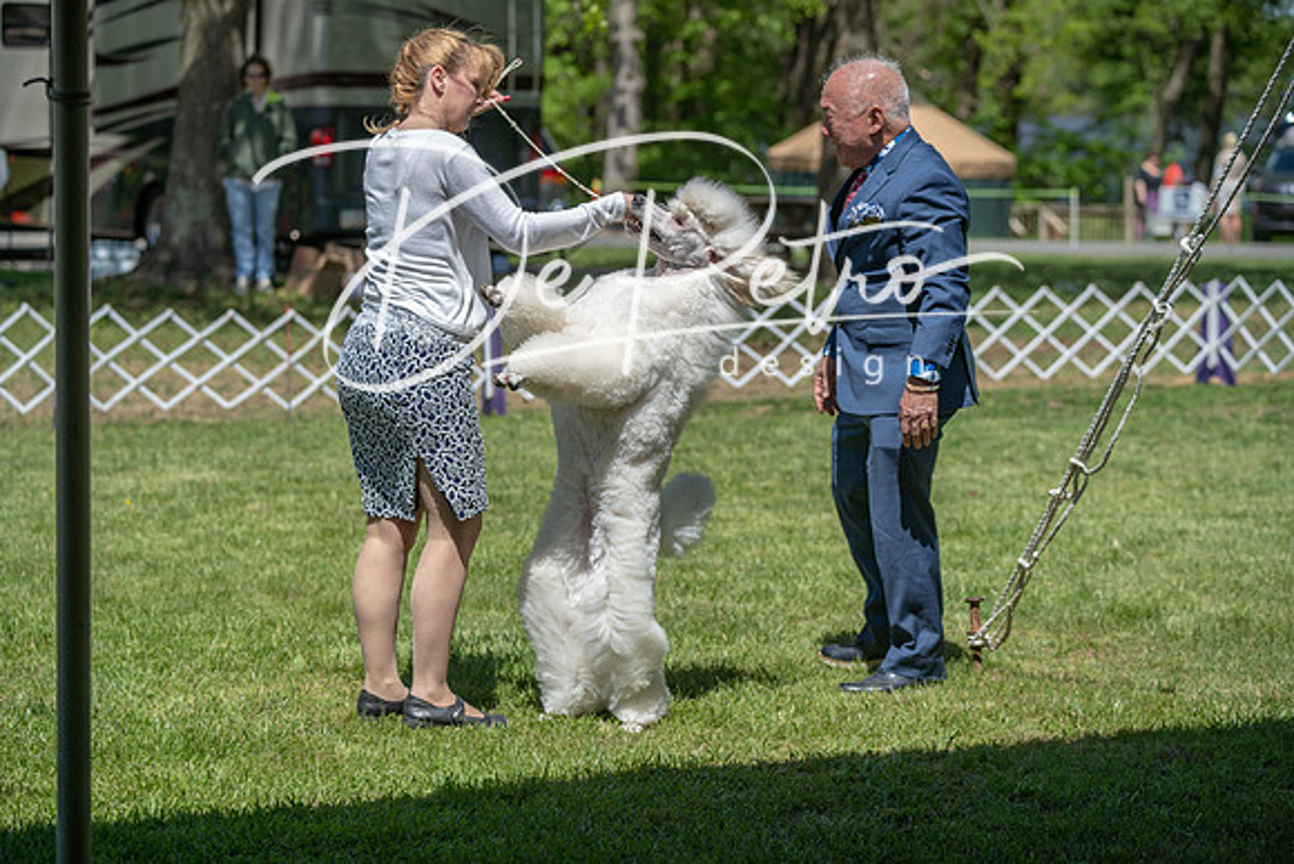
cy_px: 432
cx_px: 647
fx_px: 3775
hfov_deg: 19.5
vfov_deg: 13.0
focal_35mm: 105
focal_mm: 105
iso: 100
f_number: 5
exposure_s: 1/640
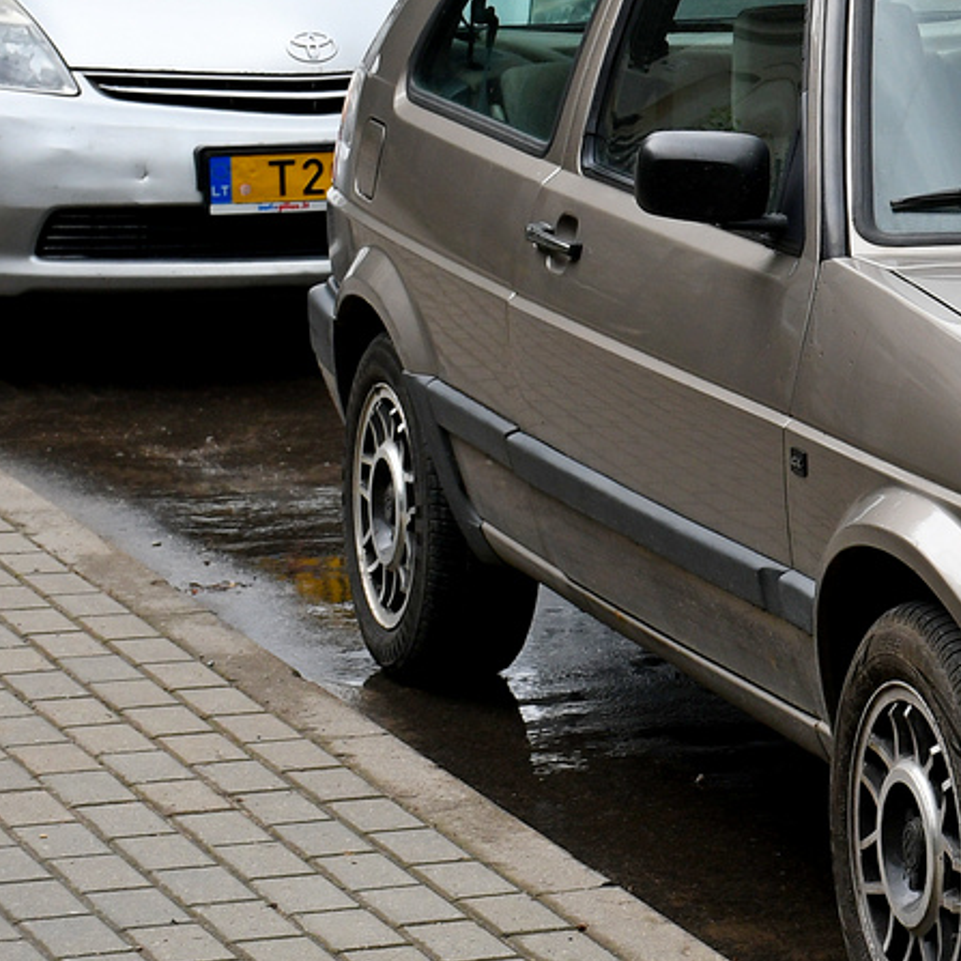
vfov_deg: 13.8
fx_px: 3958
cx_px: 1395
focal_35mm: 126
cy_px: 315
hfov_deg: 13.2
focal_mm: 34
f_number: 6.3
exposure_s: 1/400
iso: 250
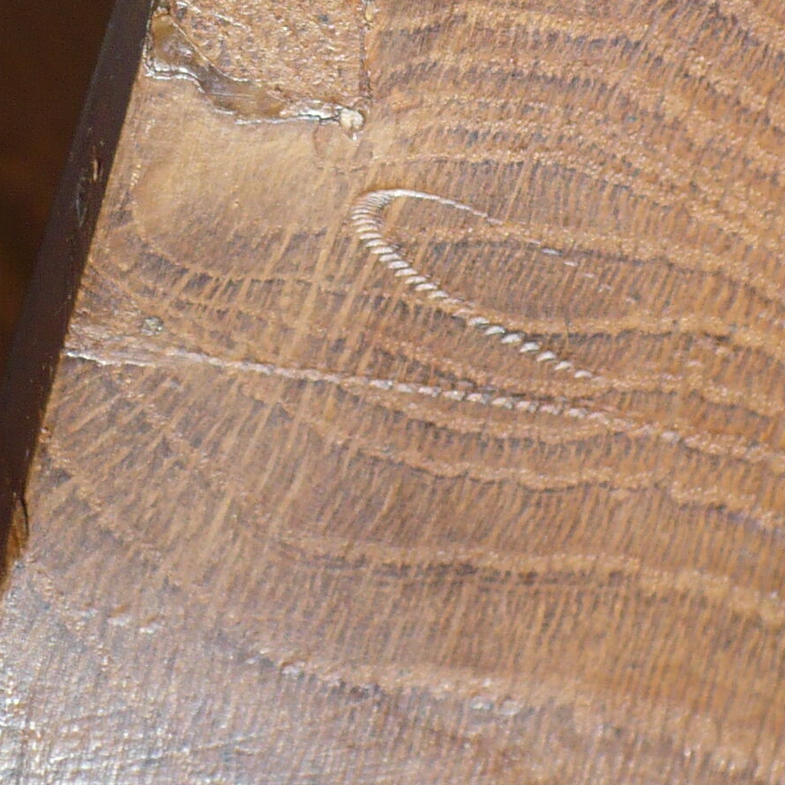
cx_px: 647
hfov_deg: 15.4
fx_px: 2874
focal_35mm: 112
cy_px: 178
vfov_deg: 15.5
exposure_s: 1/30
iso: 100
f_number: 2.8
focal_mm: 6.1
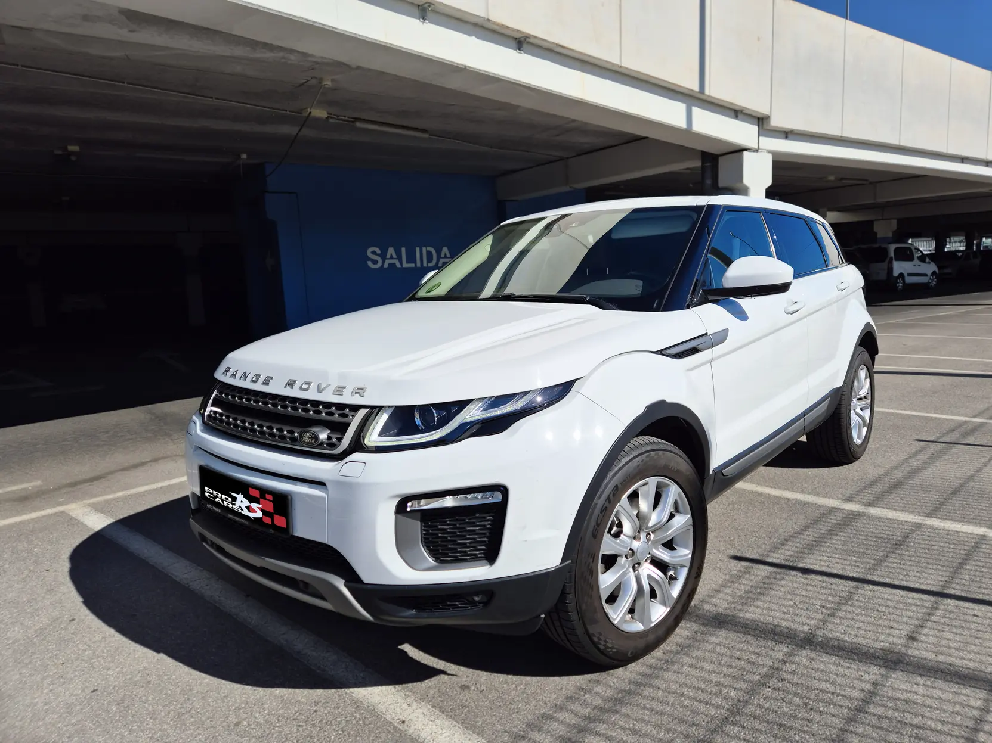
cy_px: 372
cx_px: 496
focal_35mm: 23
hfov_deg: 73.9
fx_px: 659
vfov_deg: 58.9
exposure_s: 1/3544
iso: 25
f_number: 1.8
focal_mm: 5.4
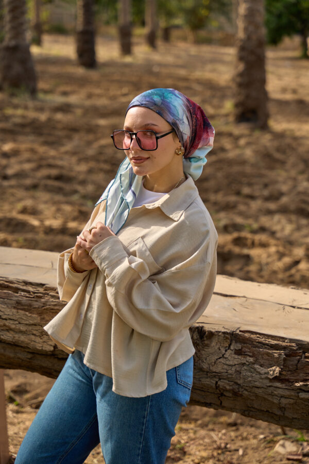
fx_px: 901
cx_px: 154
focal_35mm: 70
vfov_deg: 28.8
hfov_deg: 19.5
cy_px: 232
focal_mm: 70
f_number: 3.5
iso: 400
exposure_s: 1/1000
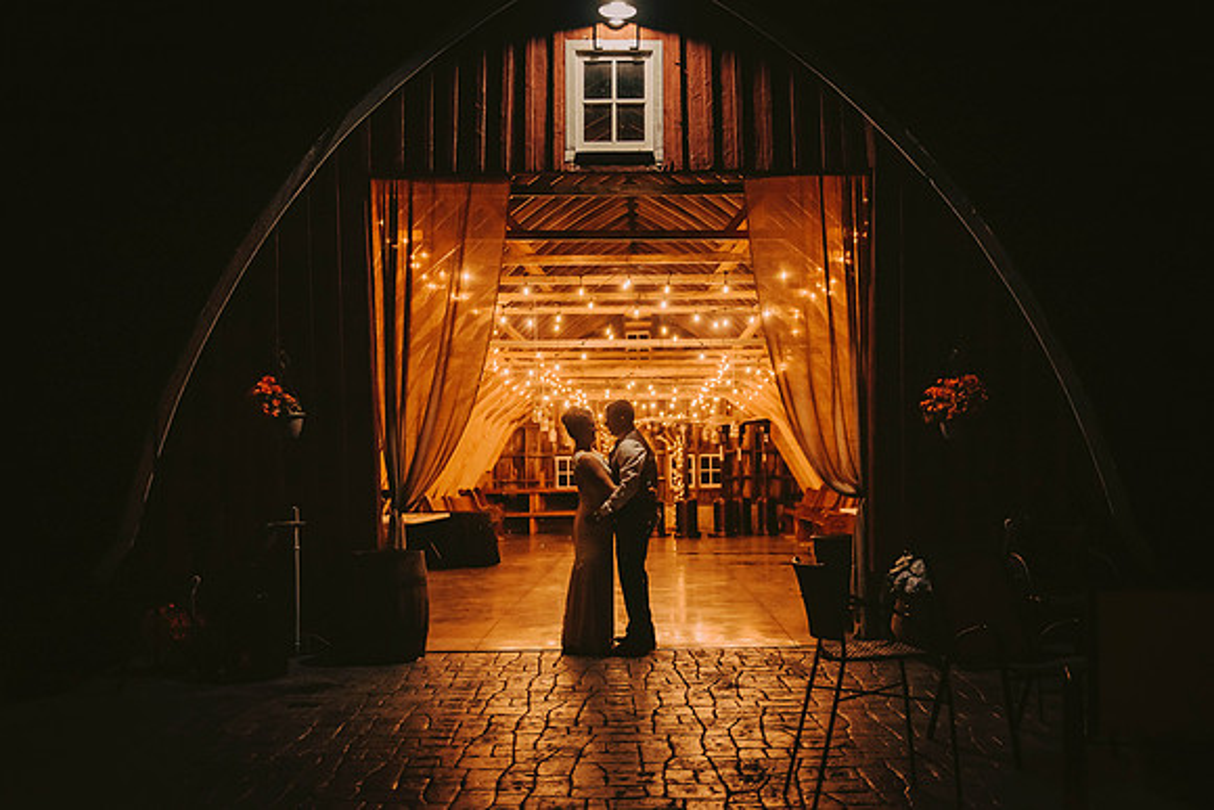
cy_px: 405
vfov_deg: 33.2
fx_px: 1360
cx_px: 607
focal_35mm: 40
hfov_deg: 48.1
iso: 1250
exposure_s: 1/160
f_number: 2.8
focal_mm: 40
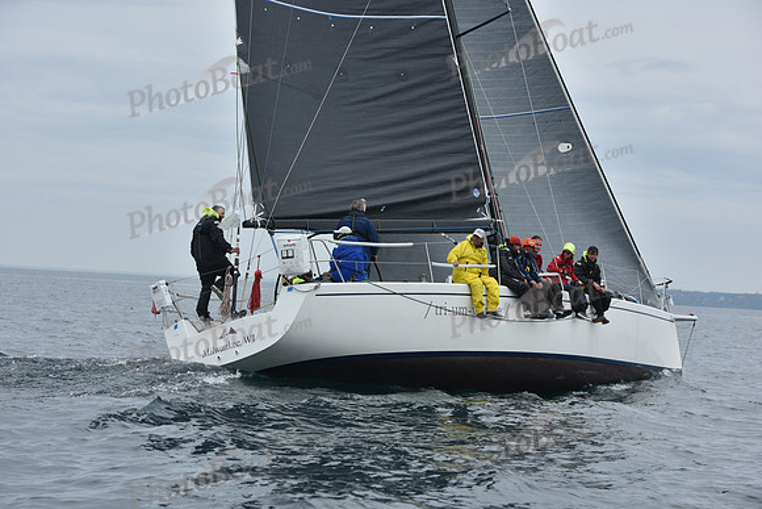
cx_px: 381
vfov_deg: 13.7
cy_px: 254
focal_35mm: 100
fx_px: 2117
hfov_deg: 20.4
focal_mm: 100
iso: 250
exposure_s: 1/800
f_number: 7.1
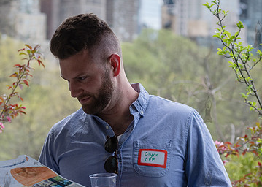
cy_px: 174
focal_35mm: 159
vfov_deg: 9.0
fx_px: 1182
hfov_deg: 12.6
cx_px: 88
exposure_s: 1/640
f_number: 4.5
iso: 1000
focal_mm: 80
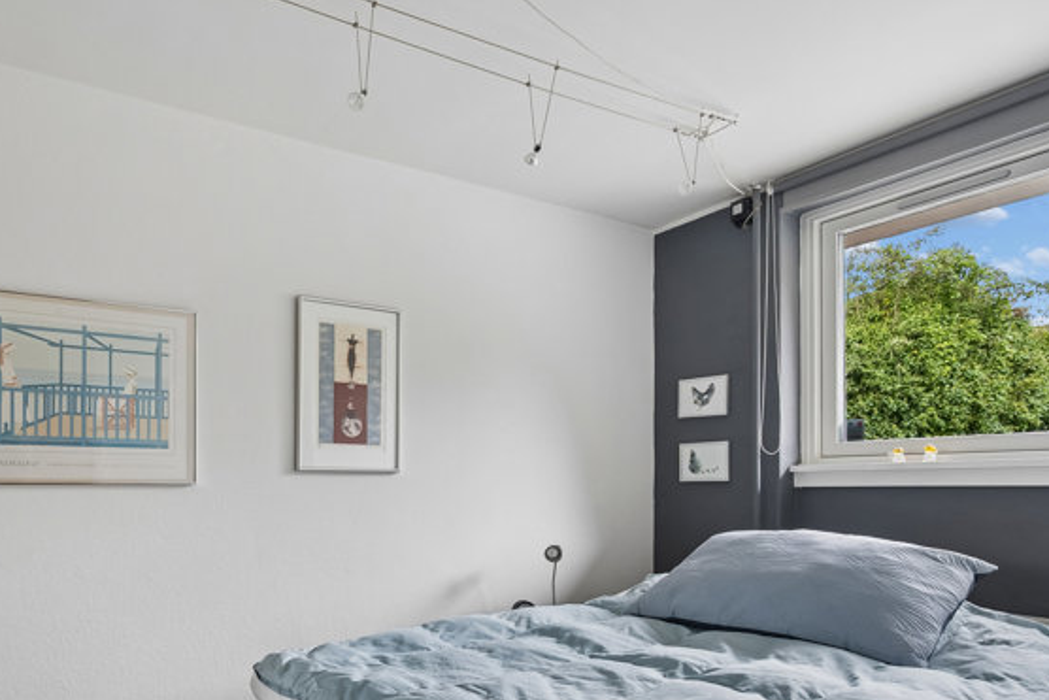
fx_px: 670
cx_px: 334
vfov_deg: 53.7
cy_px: 484
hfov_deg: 73.3
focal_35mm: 23
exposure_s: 1/10
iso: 400
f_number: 7.1
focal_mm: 16
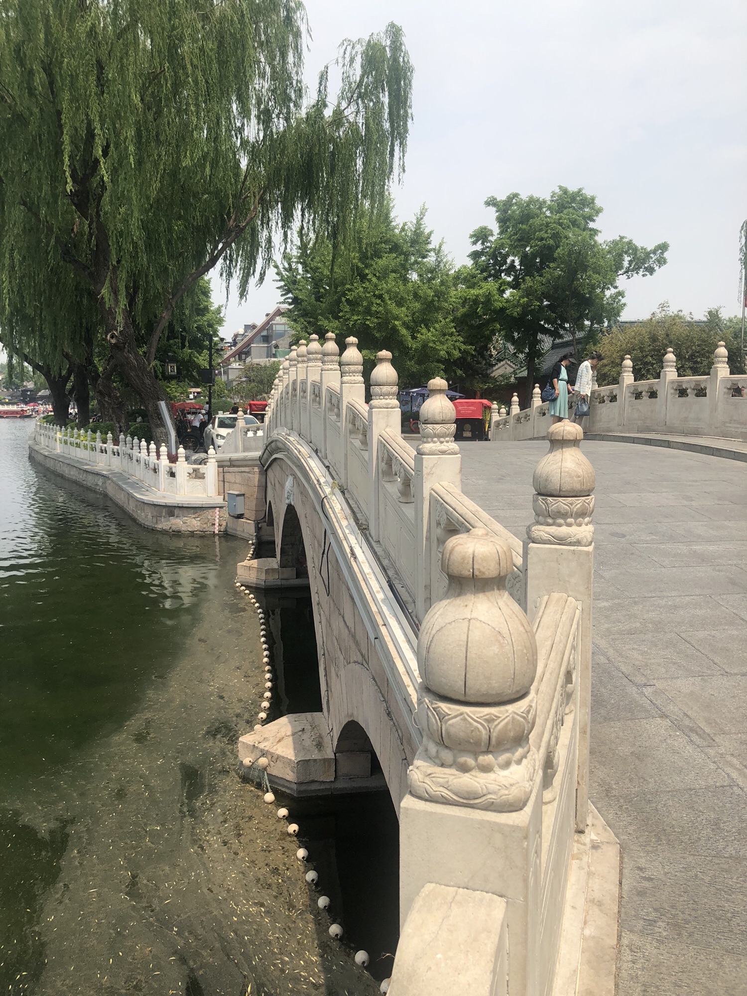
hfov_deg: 49.7
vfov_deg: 63.4
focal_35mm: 28
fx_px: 806
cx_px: 374
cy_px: 498
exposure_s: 1/2404
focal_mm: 4
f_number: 1.8
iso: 20
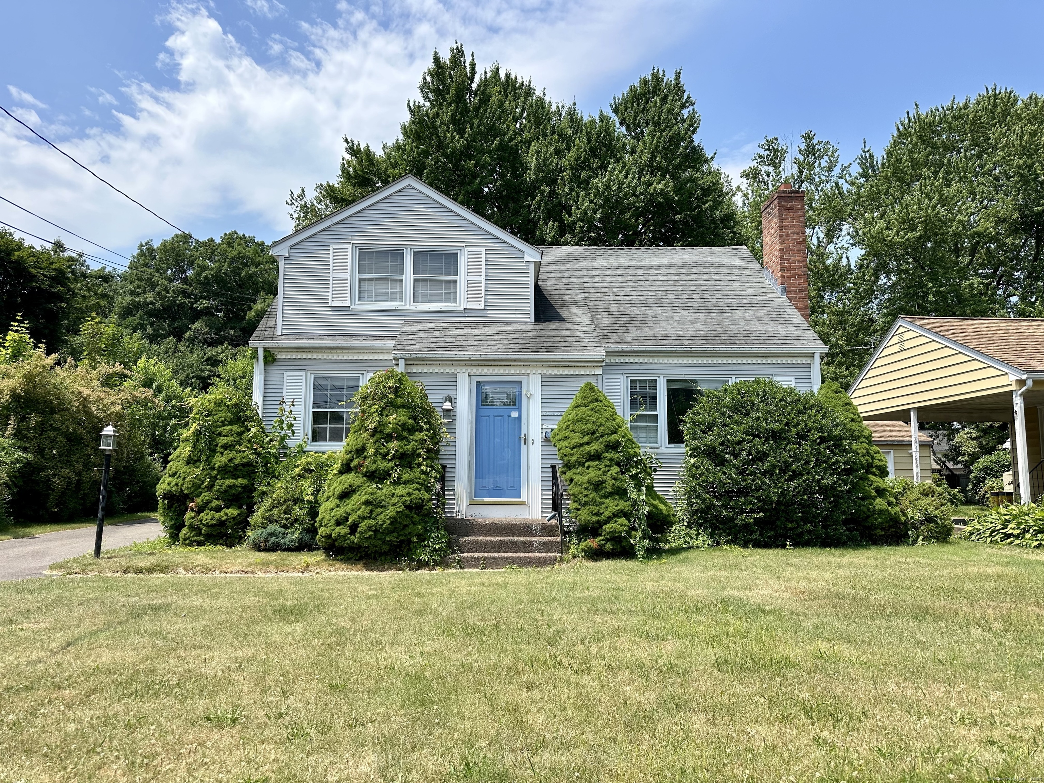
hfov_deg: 71.6
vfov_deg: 56.8
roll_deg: -1.0
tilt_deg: +6.3
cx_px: 522
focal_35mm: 24
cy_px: 392
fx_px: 724
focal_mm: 6.86
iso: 80
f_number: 1.78
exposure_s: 1/3597
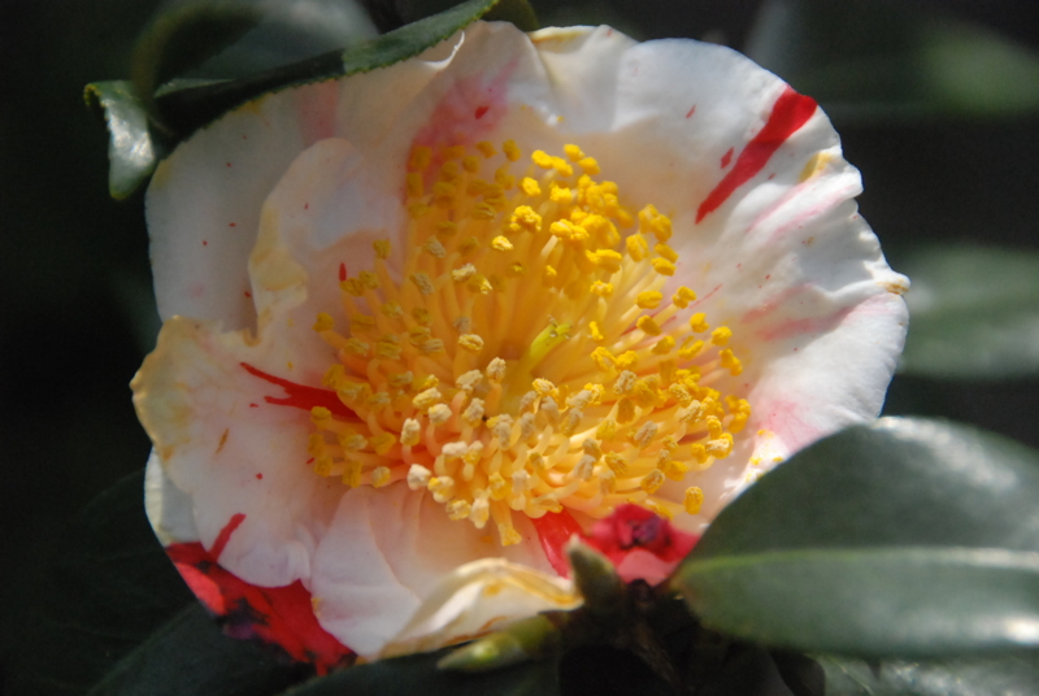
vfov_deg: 6.8
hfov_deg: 10.1
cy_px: 348
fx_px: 5853
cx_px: 520
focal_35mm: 202
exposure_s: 1/4000
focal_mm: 135
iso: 1600
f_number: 8
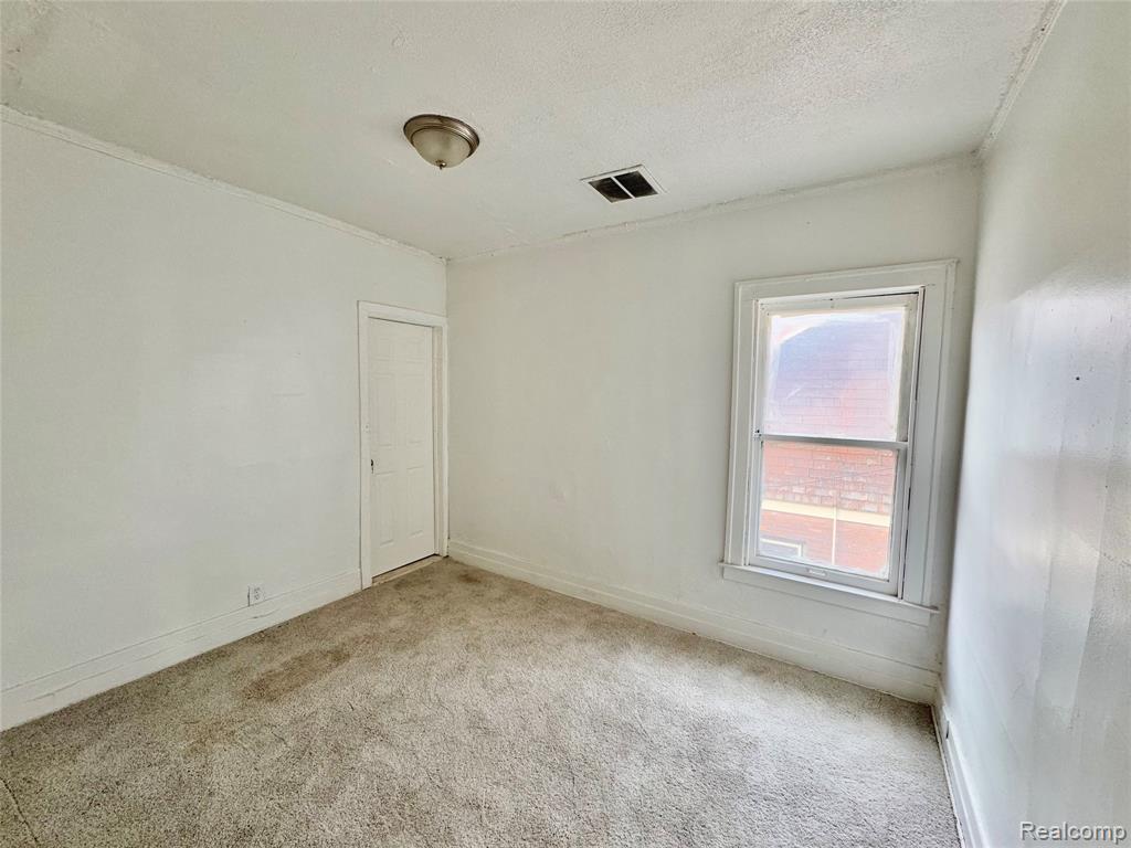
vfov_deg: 85.7
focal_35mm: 14
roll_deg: -0.8
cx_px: 566
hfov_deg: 102.1
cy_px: 424
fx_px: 457
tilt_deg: -3.8
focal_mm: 2.22
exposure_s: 1/99
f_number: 2.2
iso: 200
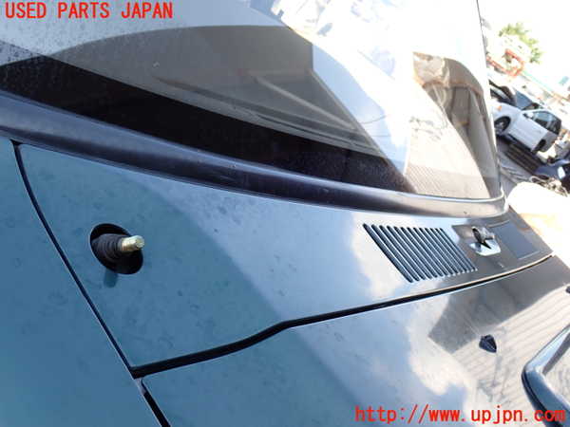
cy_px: 214
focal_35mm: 38
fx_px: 626
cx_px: 285
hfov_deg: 49.0
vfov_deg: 37.7
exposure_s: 1/100
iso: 100
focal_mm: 6.83
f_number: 3.5
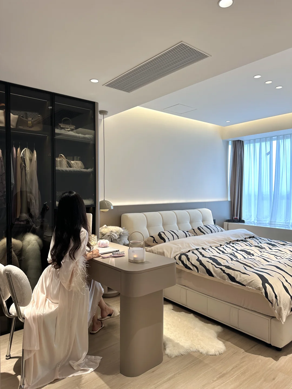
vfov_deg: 71.6
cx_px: 146
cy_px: 194
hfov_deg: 56.8
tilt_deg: -1.4
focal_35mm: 24
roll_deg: +0.0
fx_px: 270
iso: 100
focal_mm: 6.86
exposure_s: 1/100
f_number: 1.78
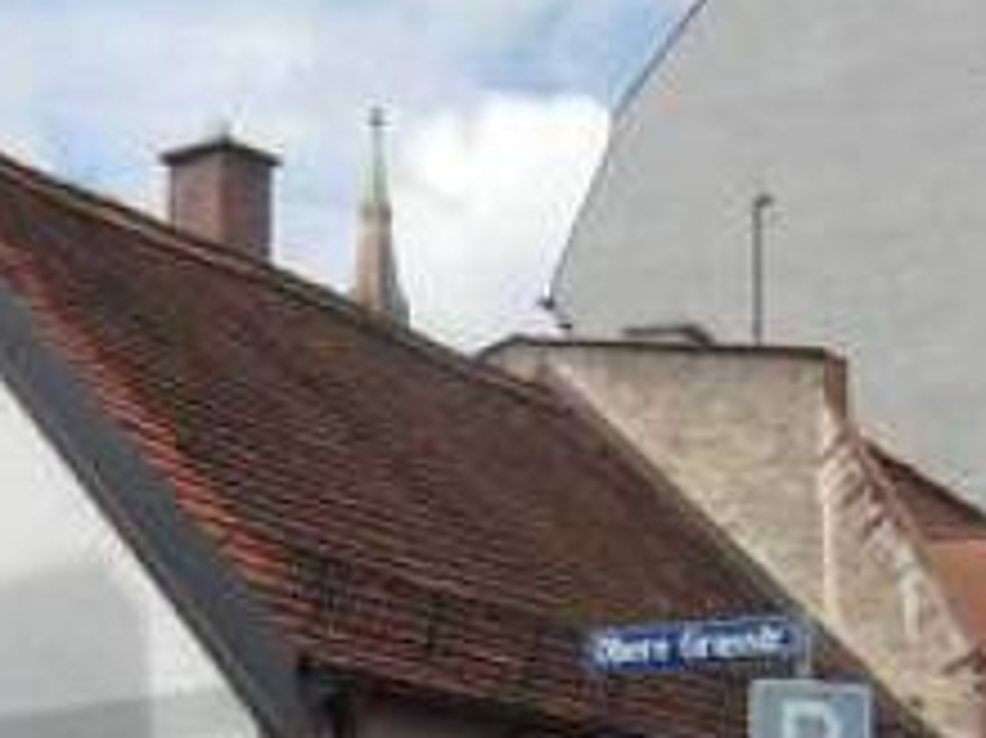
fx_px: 1936
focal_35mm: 68
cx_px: 176
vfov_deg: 20.8
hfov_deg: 27.9
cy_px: 758
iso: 50
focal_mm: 8.13
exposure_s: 1/250
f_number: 6.7
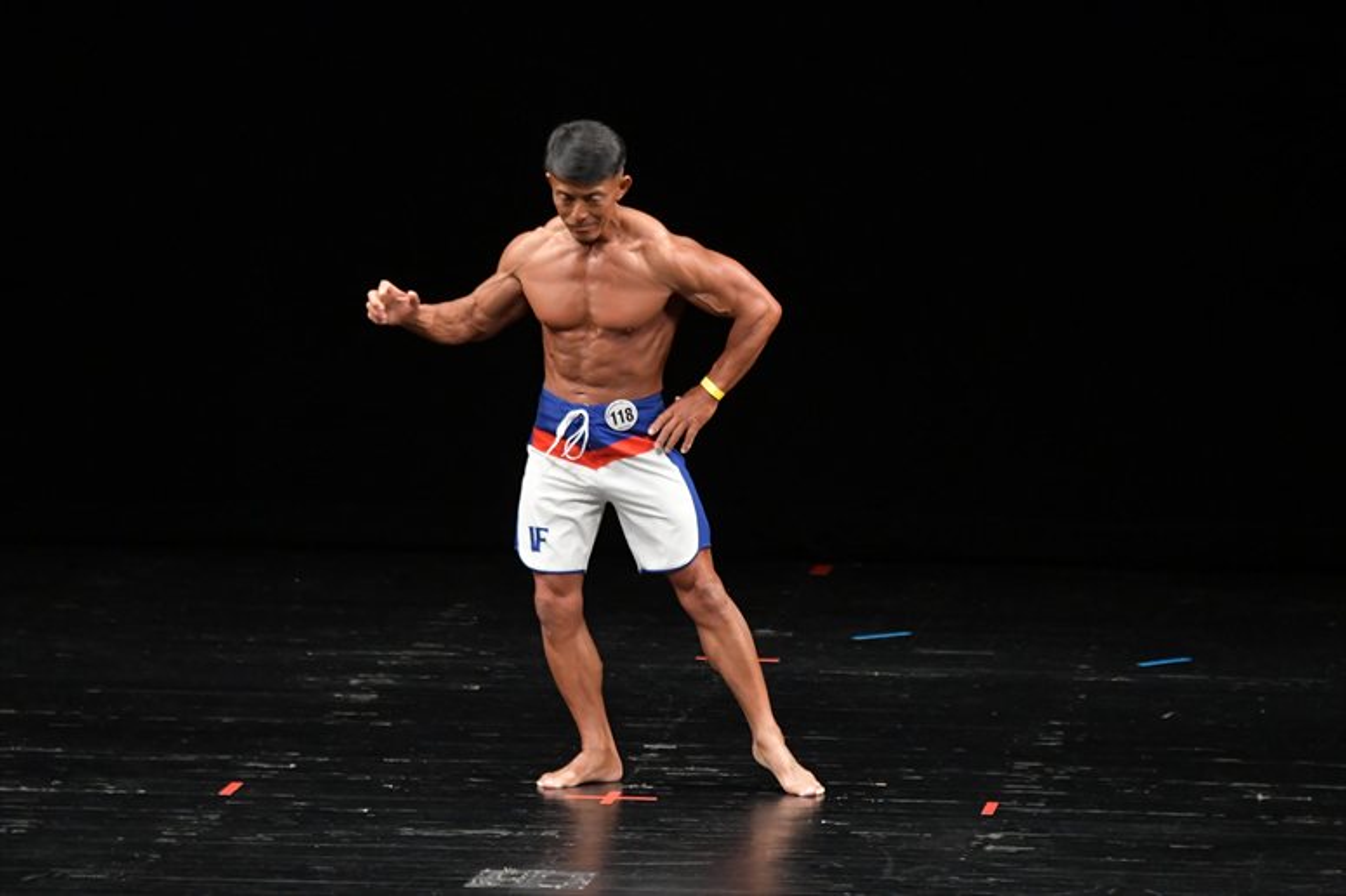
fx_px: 10090
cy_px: 448
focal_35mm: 270
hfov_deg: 7.6
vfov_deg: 5.1
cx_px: 673
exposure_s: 1/400
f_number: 5.6
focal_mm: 180
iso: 3200
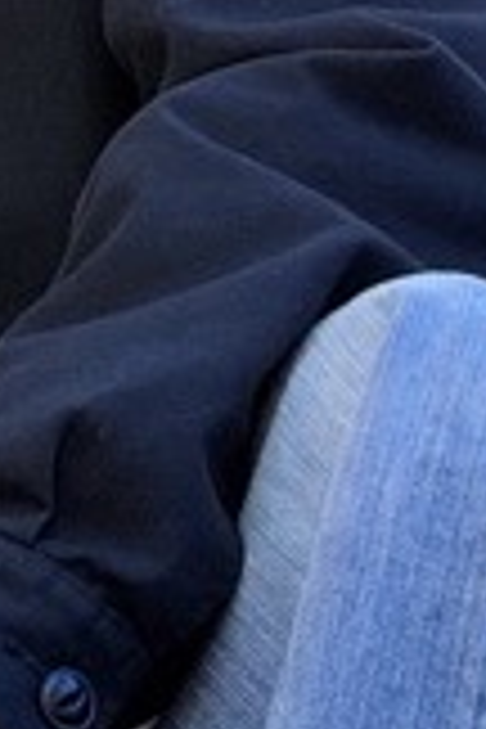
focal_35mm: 338
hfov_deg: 4.1
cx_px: -187
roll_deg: -1.3
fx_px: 6844
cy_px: -482
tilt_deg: +14.3
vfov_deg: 6.0
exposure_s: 1/822
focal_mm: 6.93
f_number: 1.8
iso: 64
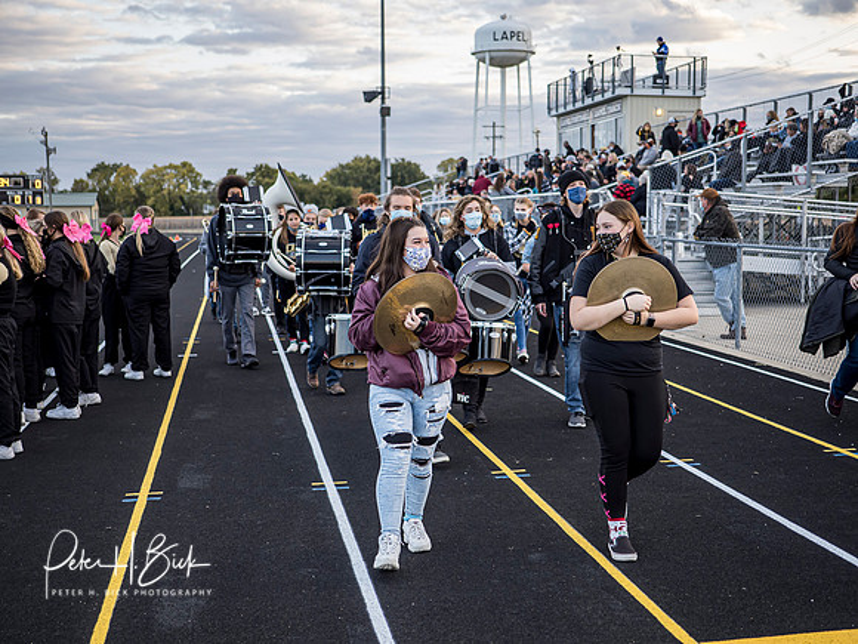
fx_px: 1239
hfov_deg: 38.2
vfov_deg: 29.1
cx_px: 429
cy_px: 322
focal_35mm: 50
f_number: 1.7
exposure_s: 1/640
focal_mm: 25
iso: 400
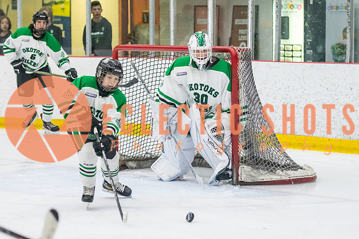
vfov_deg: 7.7
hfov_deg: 11.5
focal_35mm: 179
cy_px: 117
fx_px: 1783
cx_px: 188
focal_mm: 98
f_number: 2.8
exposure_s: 1/800
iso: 4000
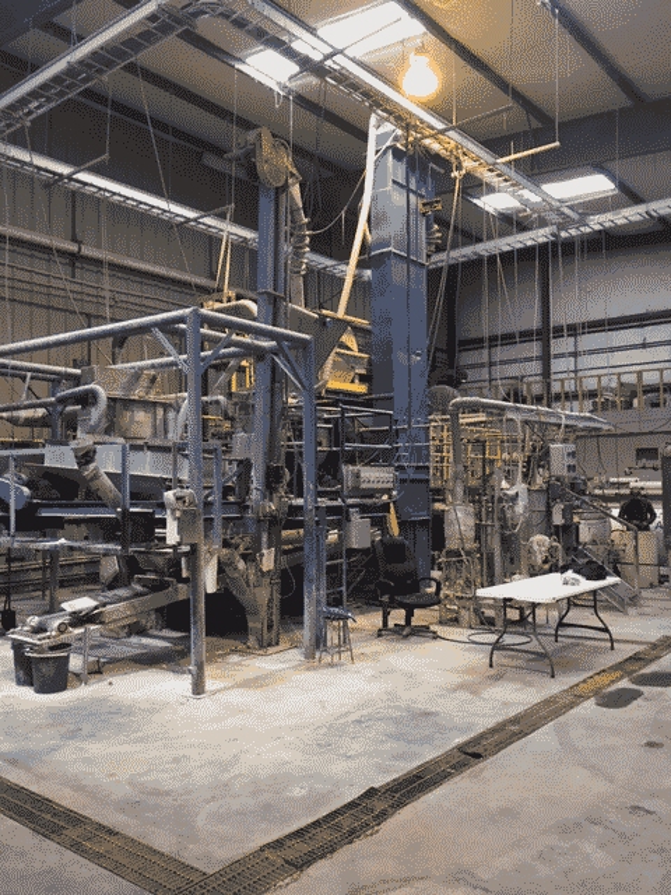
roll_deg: +1.6
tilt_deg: +1.0
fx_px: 750
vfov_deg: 61.7
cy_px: 448
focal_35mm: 29
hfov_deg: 48.2
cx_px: 336
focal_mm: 4.15
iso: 100
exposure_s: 1/30
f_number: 2.2
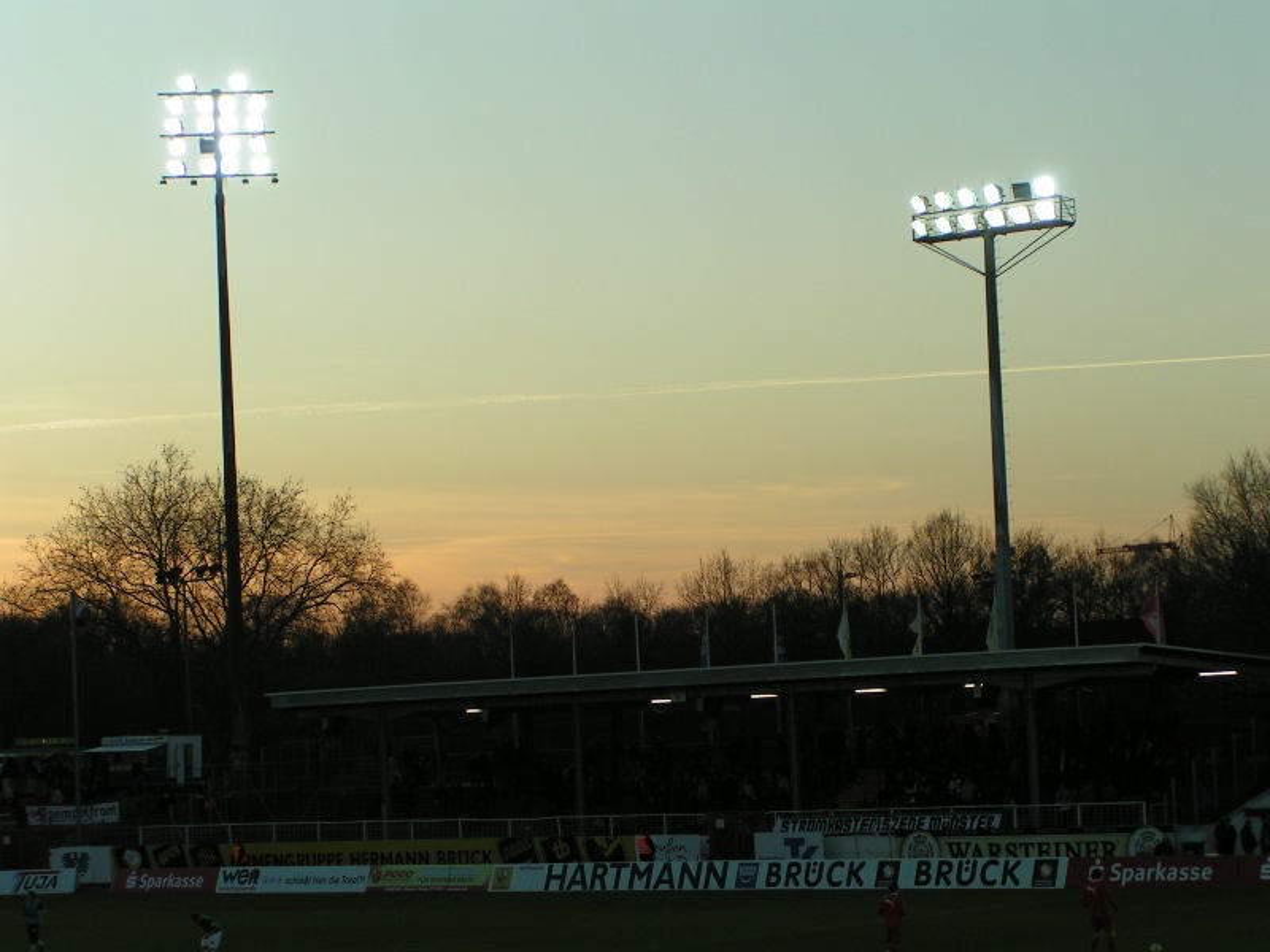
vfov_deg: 17.2
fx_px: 3155
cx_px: 635
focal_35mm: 86
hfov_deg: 22.8
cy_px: 476
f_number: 4.5
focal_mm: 13.2
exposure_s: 1/200
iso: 50
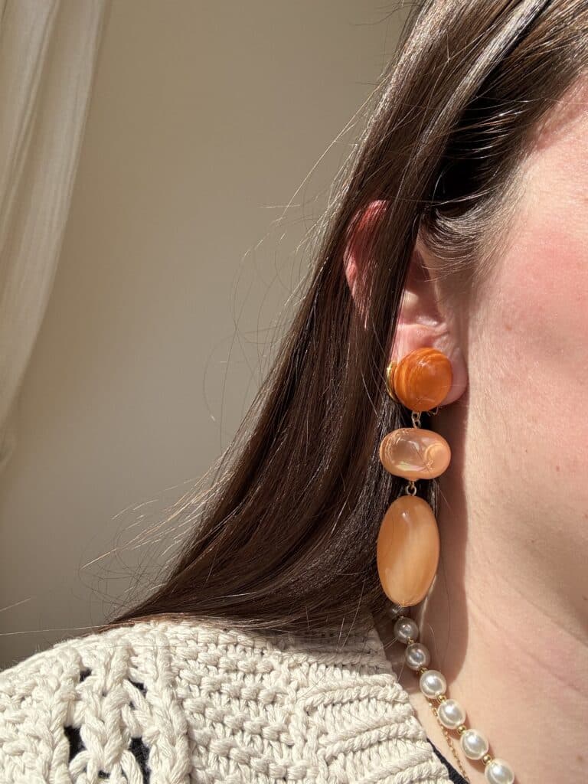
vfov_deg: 60.0
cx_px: 294
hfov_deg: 46.8
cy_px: 392
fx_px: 679
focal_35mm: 30
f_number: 1.9
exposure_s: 1/1038
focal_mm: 2.69
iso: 25
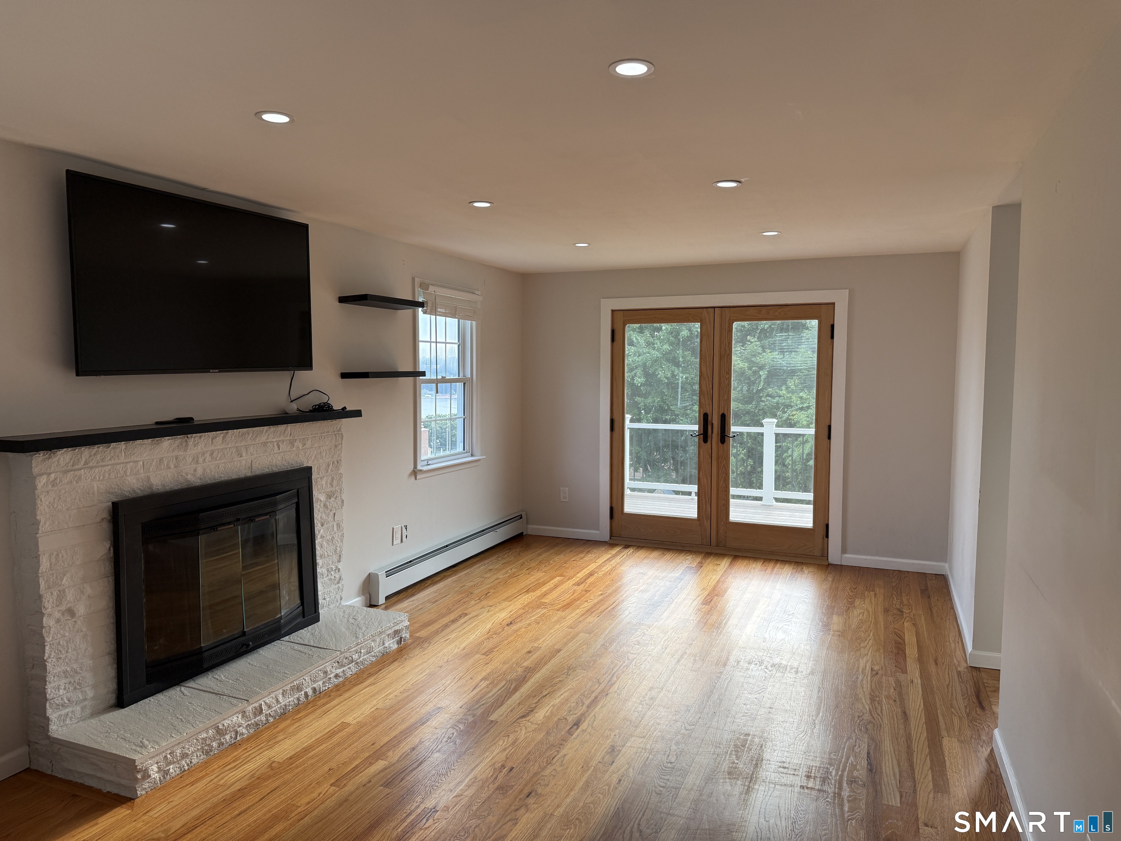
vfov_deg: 56.8
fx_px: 777
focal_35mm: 24
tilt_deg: -4.0
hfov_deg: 71.6
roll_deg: -0.4
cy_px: 420
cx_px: 560
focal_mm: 6.76
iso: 100
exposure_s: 1/151
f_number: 1.78
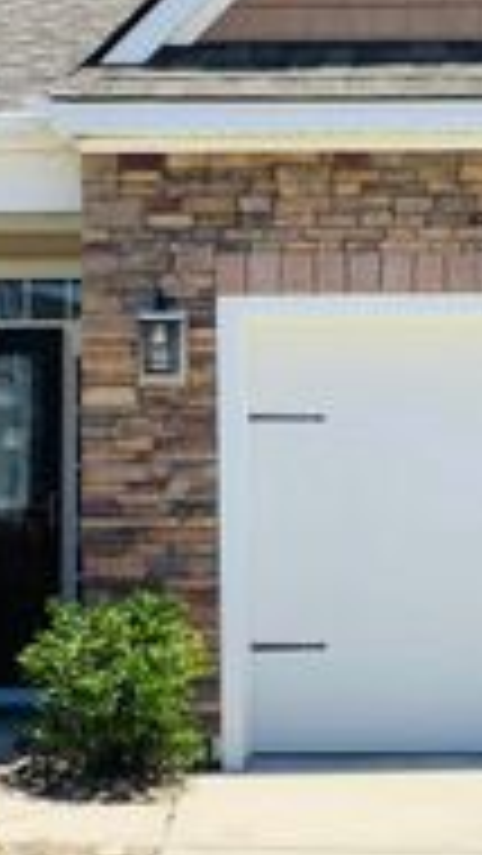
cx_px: 342
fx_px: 2020
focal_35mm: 89
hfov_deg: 13.6
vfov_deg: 23.9
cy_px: 367
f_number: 2.4
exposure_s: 1/1631
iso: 25
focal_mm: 3.3
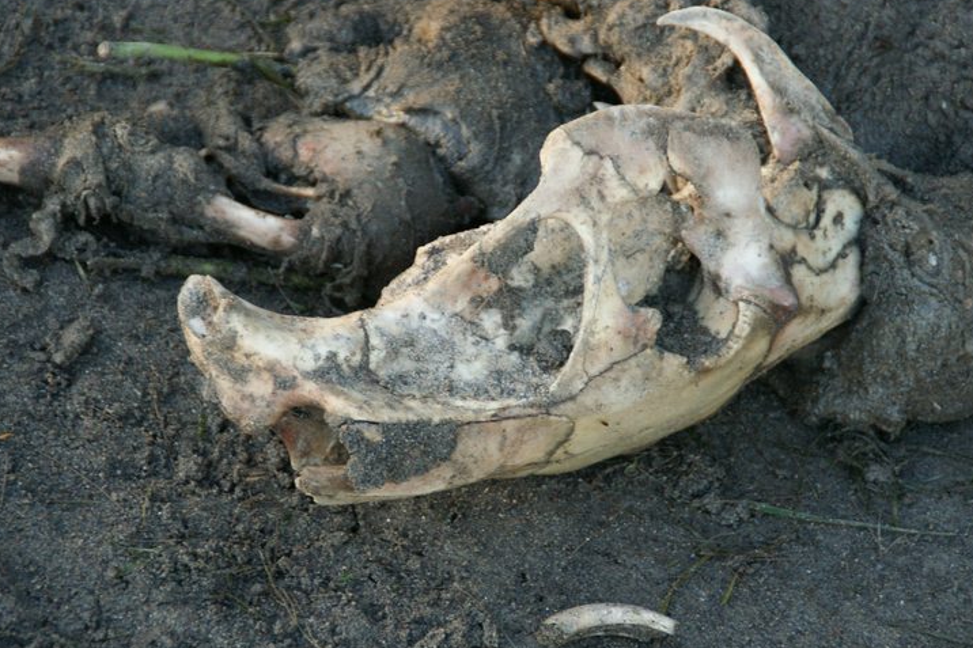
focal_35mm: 283
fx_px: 7647
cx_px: 496
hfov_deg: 7.3
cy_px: 344
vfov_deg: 4.9
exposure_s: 1/50
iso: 400
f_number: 6.3
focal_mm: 150
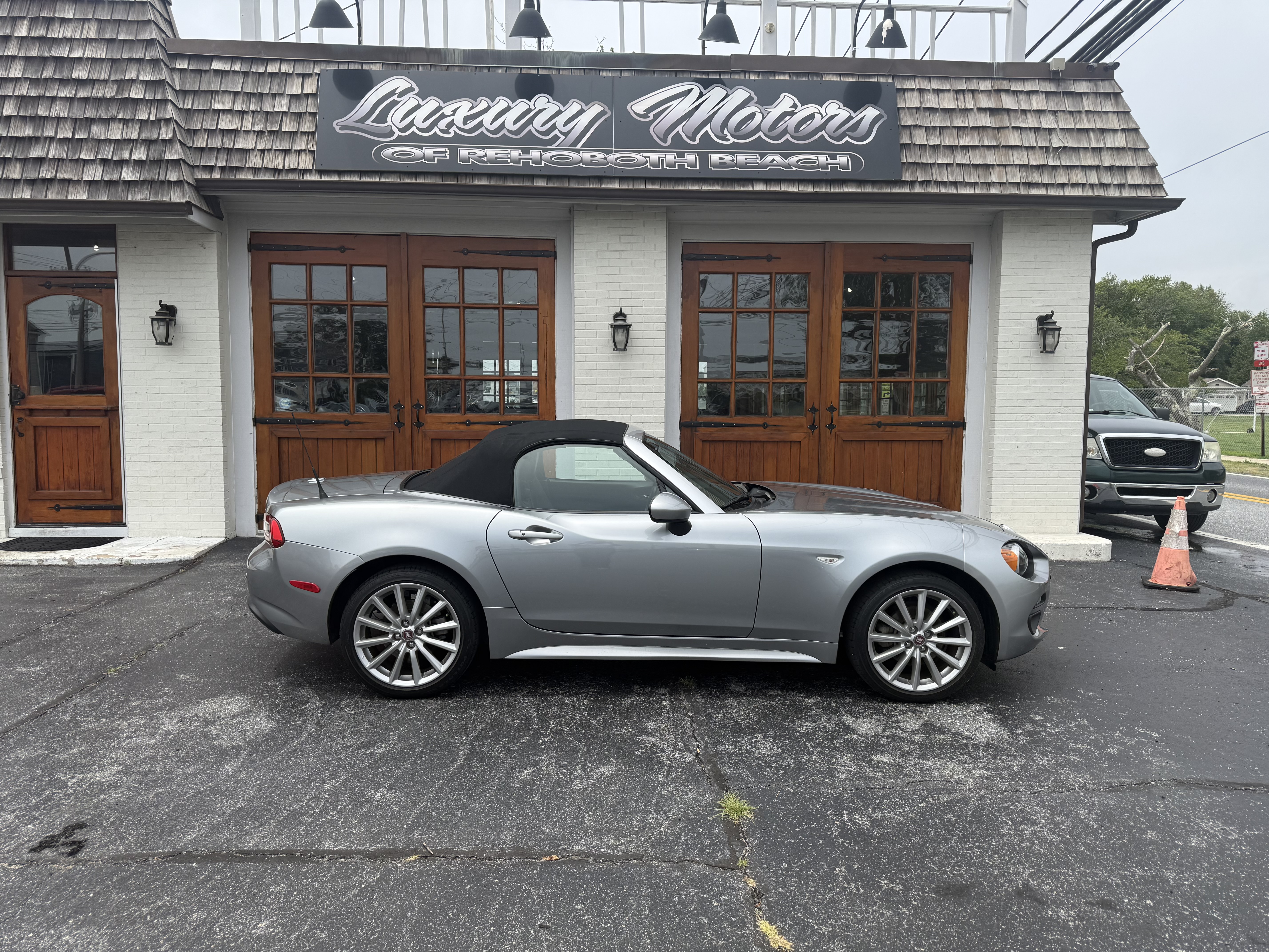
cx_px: 634
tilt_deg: -4.9
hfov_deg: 71.6
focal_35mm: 24
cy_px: 476
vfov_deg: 56.8
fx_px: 880
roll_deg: -0.7
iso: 80
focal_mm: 6.76
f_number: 1.78
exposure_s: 1/5319
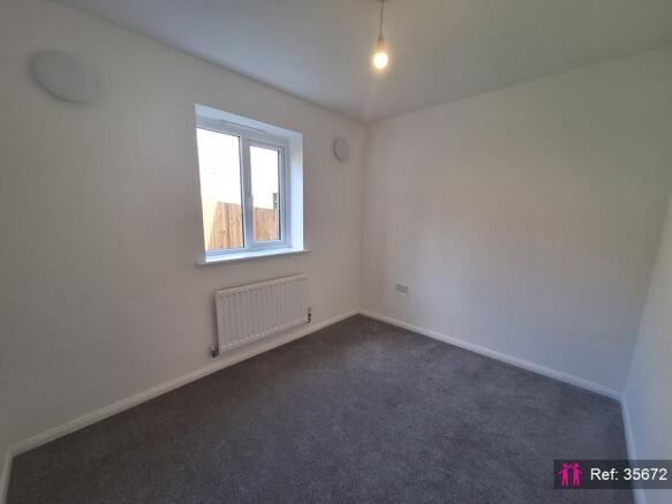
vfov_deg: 89.9
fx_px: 252
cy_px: 252
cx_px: 336
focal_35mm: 13
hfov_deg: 106.2
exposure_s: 1/50
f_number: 2.2
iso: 50
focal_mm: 1.74
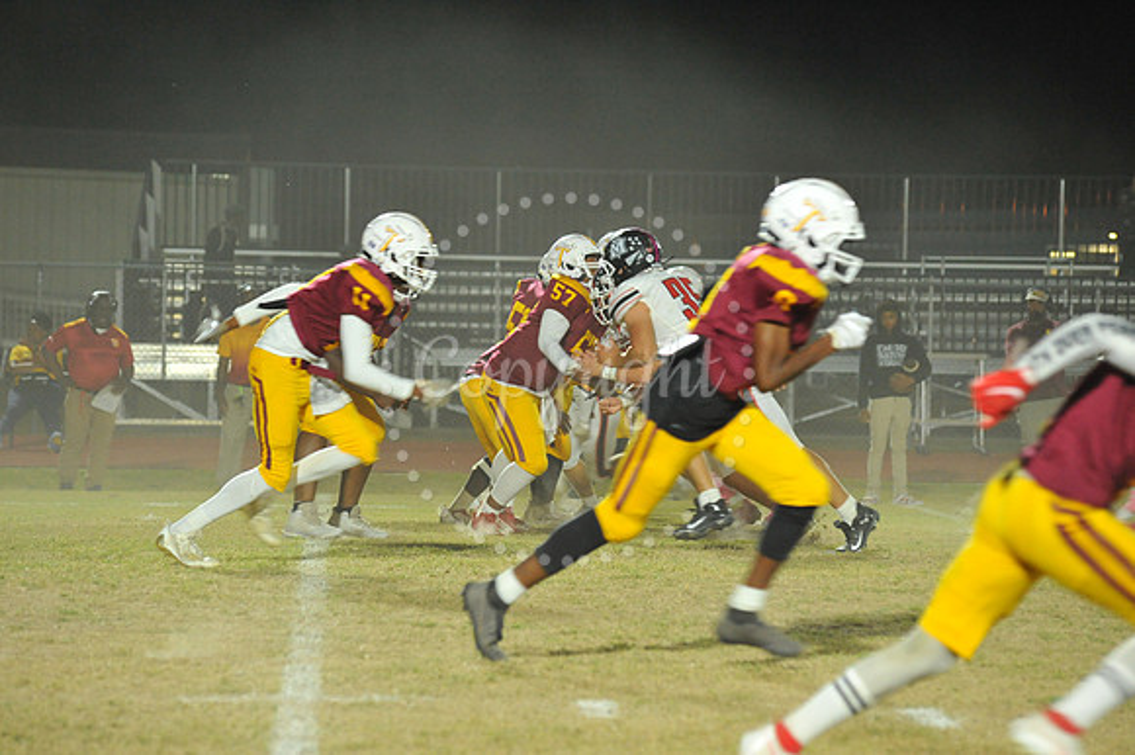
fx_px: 6302
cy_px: 378
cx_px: 568
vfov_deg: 6.9
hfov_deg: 10.3
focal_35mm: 200
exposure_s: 1/200
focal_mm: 200
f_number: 5.6
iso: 4000
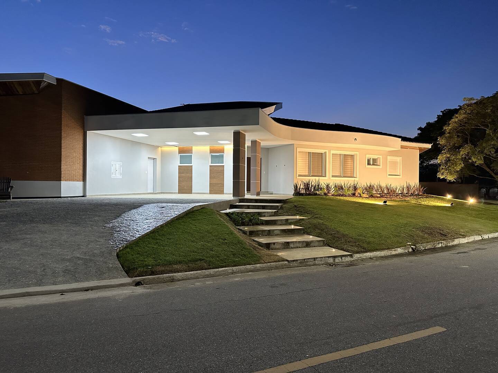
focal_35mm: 24
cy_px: 186
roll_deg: -0.6
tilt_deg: +0.0
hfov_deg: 71.6
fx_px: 345
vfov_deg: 56.8
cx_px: 249
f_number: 1.78
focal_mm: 6.86
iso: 400
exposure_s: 1/60
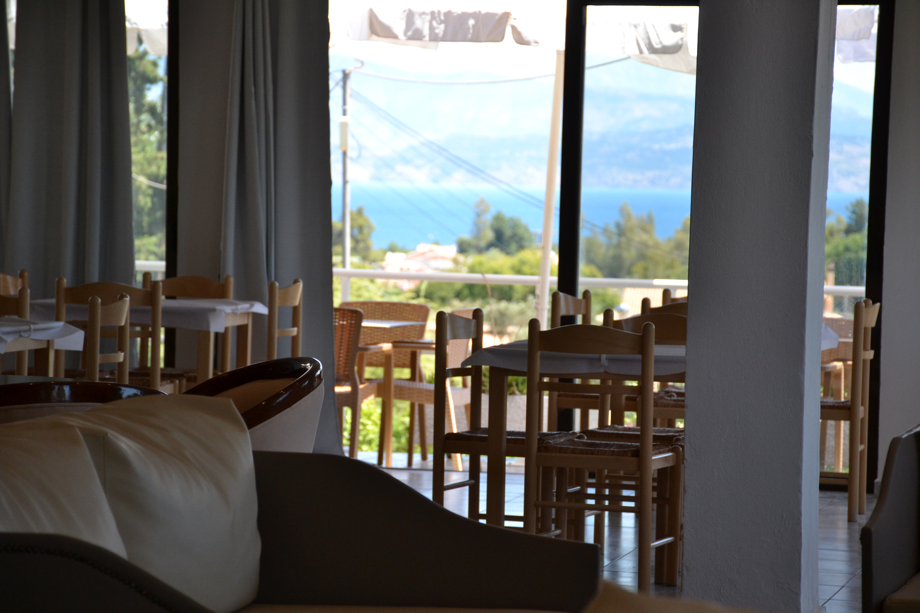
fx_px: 3641
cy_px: 306
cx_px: 460
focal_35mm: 142
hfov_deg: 14.4
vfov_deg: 9.6
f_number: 5.3
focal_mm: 95
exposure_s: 1/500
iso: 500
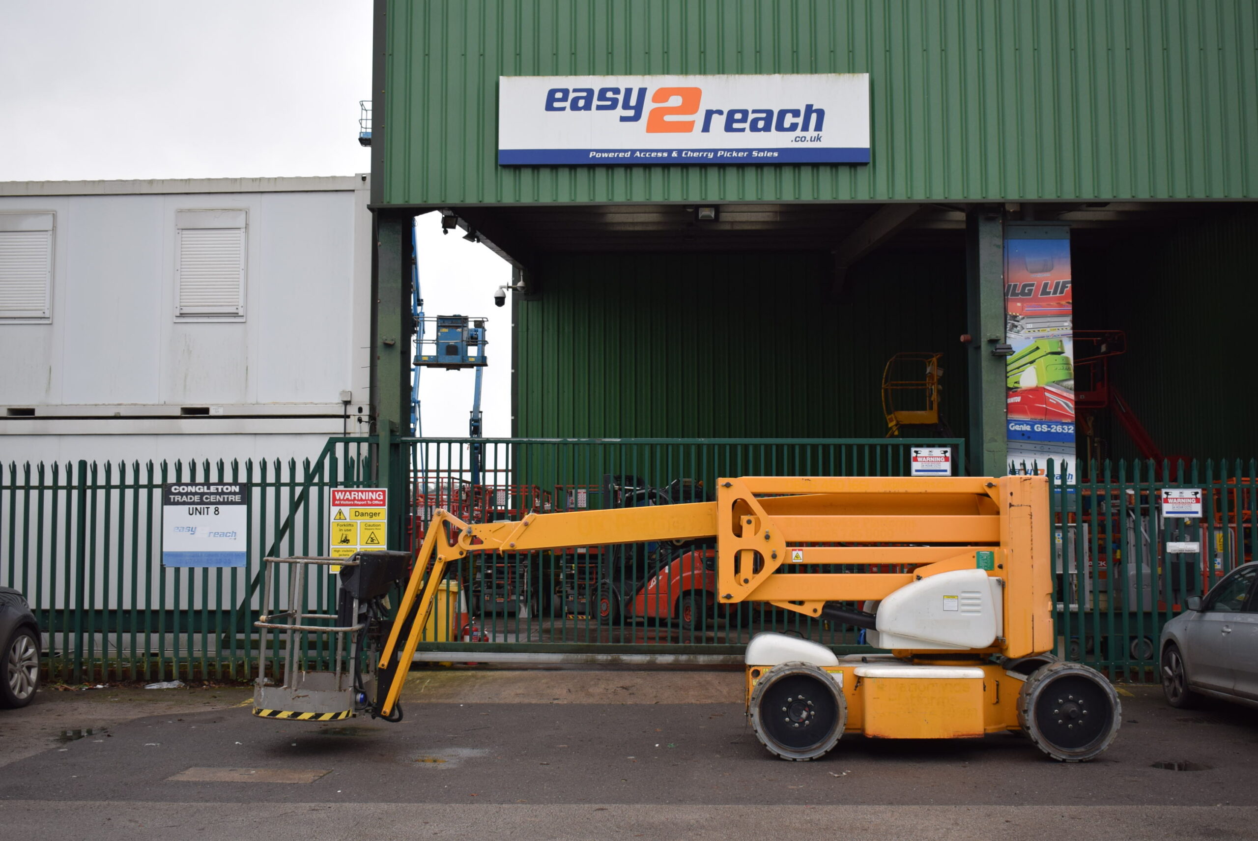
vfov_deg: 33.1
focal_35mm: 40
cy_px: 420
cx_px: 629
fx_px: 1416
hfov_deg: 47.9
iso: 400
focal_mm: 27
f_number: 5
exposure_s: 1/100
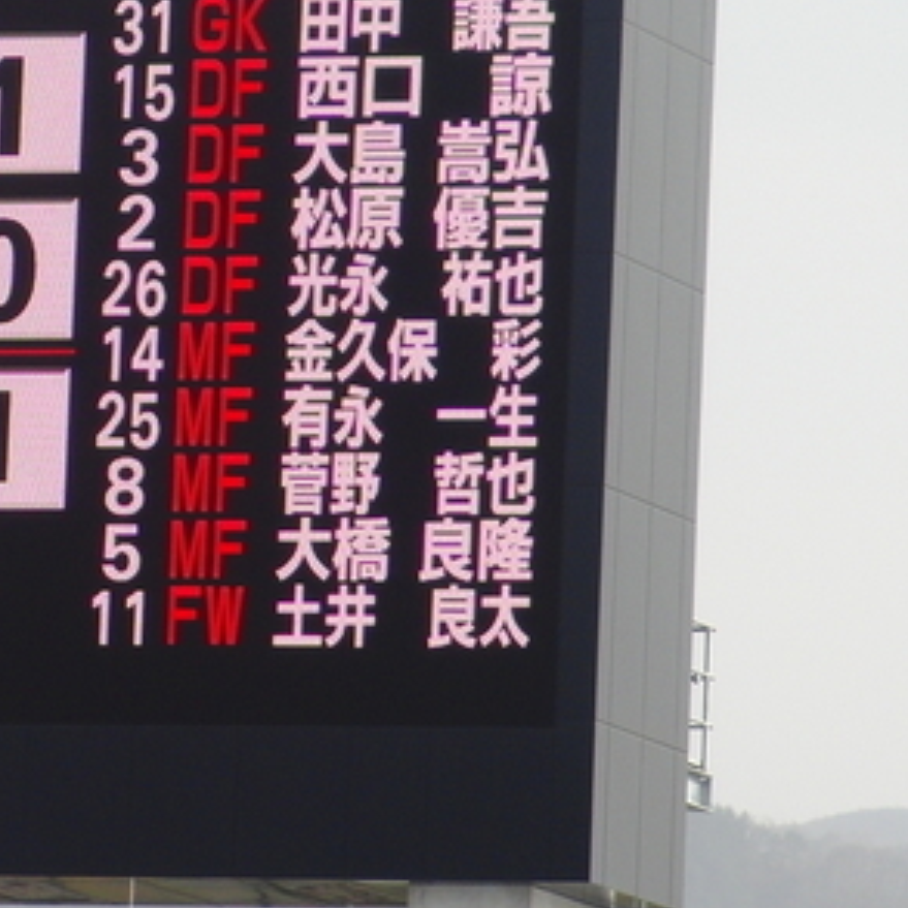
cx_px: -46
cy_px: 236
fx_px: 14334
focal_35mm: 483
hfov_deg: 3.6
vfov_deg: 3.6
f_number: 5.2
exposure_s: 1/320
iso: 100
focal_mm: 35.7
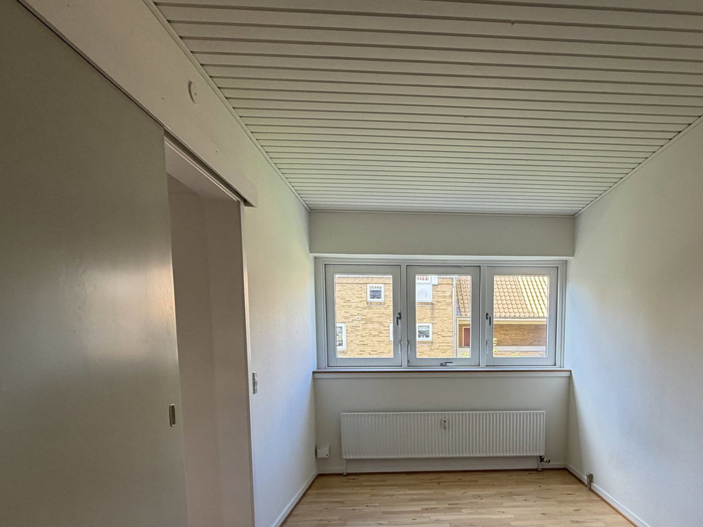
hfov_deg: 74.8
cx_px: 446
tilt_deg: -6.2
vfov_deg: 58.1
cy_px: 392
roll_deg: +0.3
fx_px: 447
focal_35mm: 22
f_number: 2.2
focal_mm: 2.22
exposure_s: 1/121
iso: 125
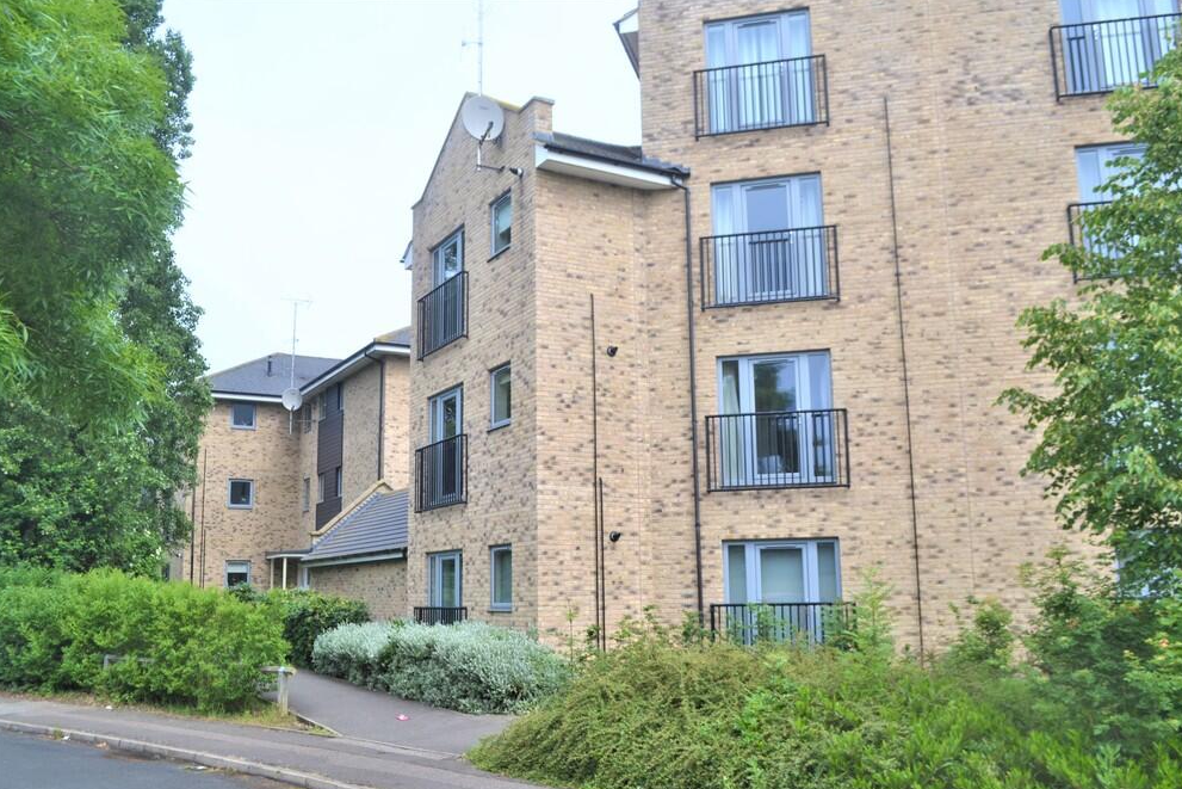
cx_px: 605
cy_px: 403
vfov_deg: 42.3
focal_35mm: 31
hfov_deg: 60.3
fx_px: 1018
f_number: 7.1
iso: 100
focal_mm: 20
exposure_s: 1/200
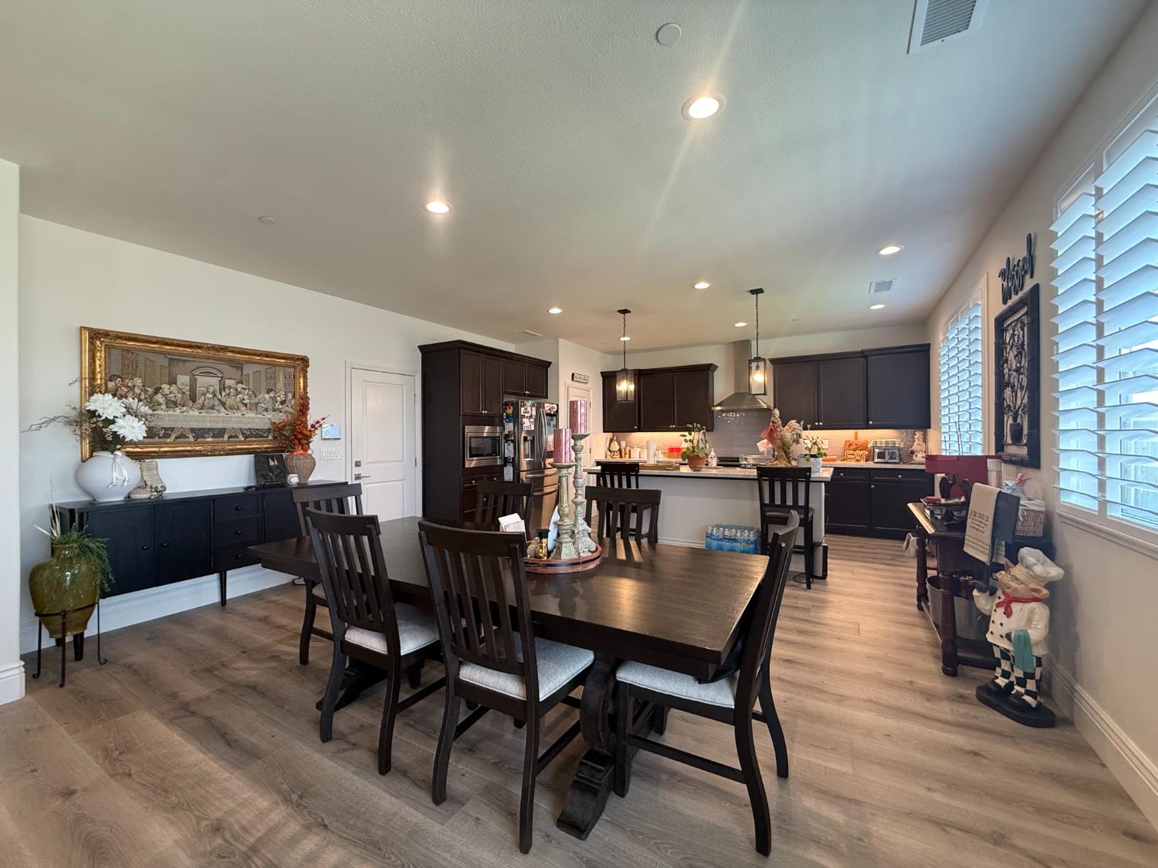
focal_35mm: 14
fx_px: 468
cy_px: 434
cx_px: 579
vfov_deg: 85.7
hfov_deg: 102.1
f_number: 2.2
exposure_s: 1/60
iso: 200
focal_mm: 2.22
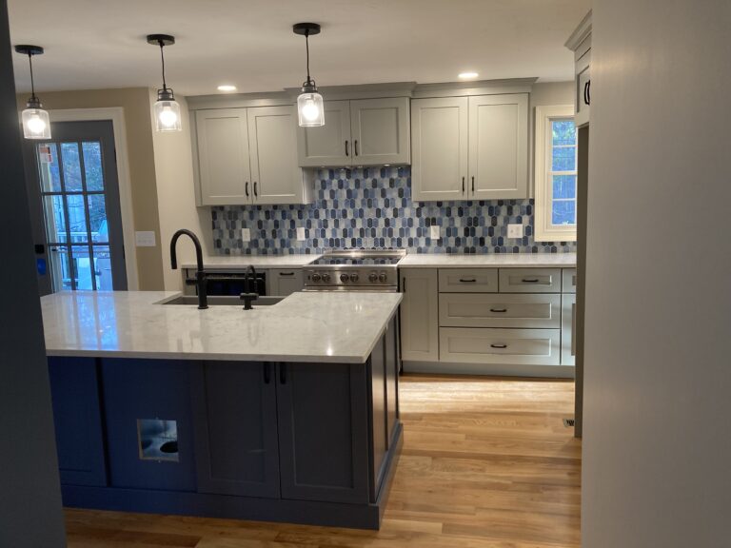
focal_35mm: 28
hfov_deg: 63.4
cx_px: 366
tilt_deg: -7.6
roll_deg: +0.9
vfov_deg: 49.7
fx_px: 591
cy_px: 274
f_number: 1.8
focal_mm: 3.99
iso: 100
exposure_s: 1/60
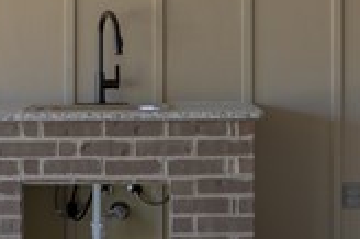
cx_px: 148
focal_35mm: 129
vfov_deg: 10.6
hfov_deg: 15.9
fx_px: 1292
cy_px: 71
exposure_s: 1/200
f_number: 7.1
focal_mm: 19.5
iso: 100
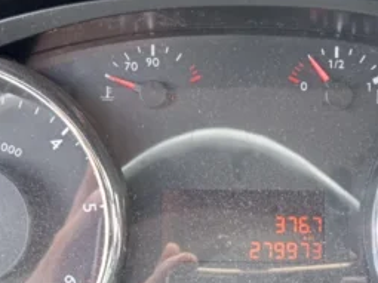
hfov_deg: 29.4
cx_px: 197
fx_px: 720
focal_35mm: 66
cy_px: 160
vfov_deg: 22.2
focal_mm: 3.46
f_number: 2.2
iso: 121
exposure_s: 1/33.3
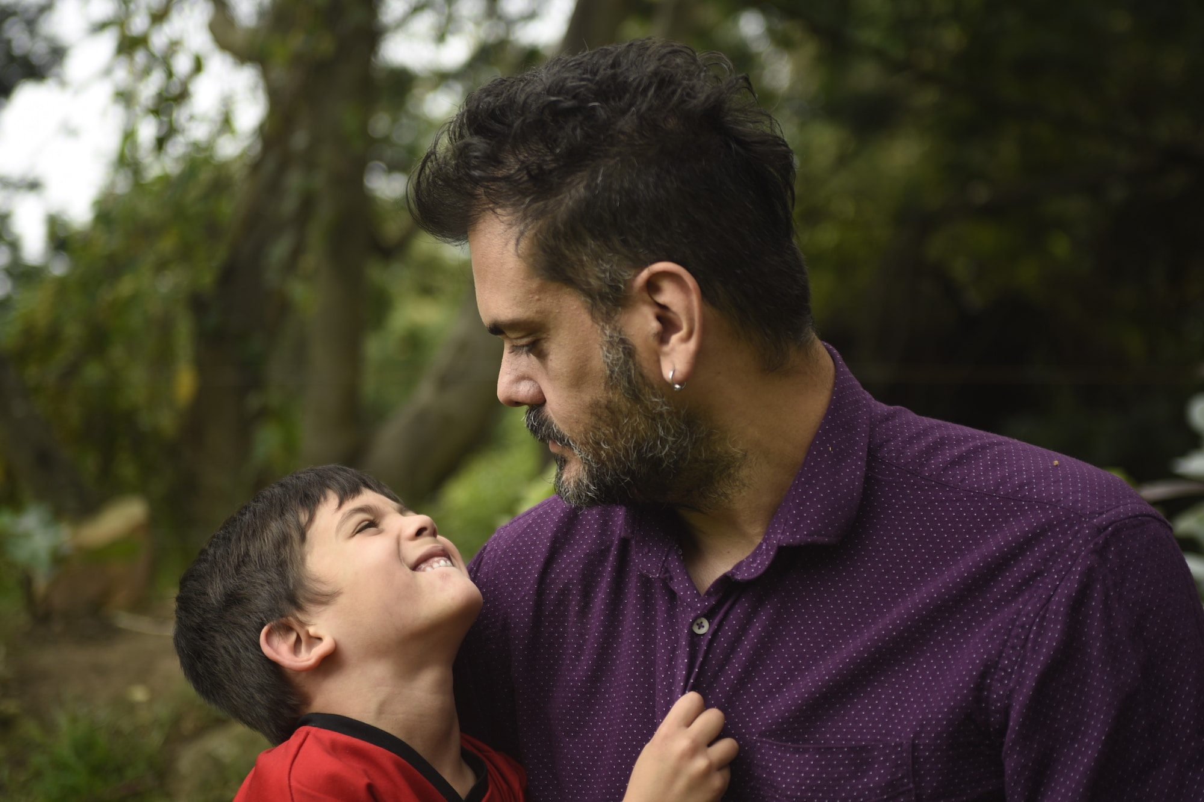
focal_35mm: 60
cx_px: 602
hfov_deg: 33.4
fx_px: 2006
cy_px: 401
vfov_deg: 22.6
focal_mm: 60
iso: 100
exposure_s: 1/400
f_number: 2.8
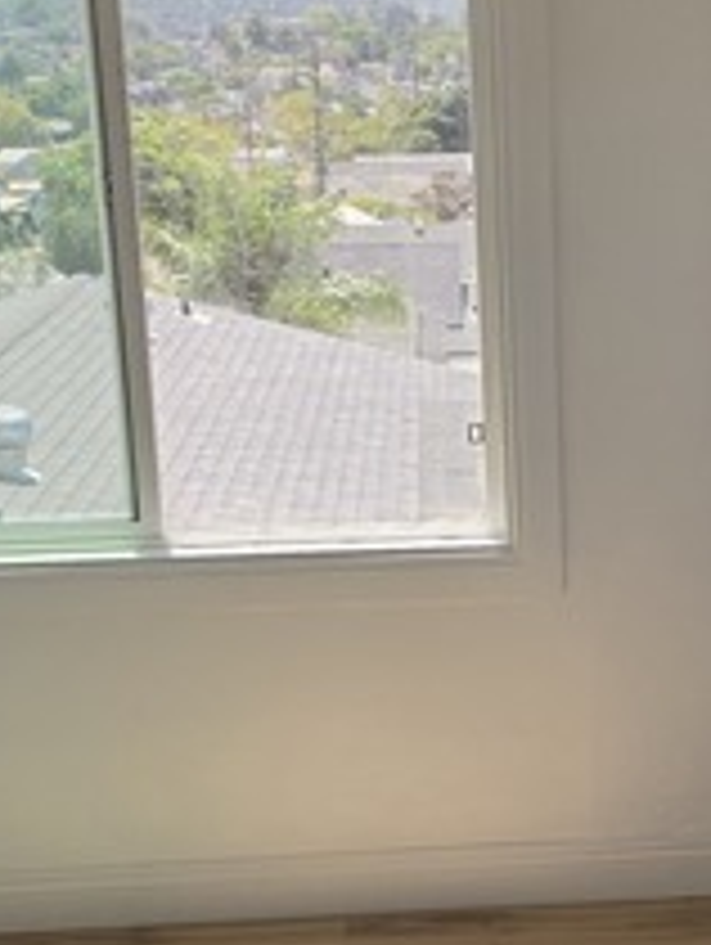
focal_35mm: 73
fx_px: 1995
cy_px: 610
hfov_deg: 20.0
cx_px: 558
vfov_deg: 26.5
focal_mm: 6.5
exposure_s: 1/2531
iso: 64
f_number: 1.4
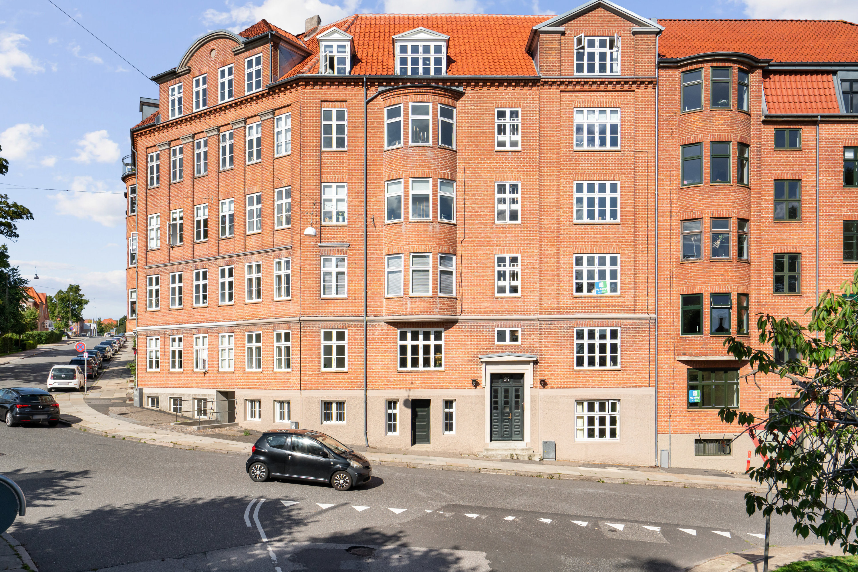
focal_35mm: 29
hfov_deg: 63.7
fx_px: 691
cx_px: 429
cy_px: 286
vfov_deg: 45.0
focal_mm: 29
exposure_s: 1/3200
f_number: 7.1
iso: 800
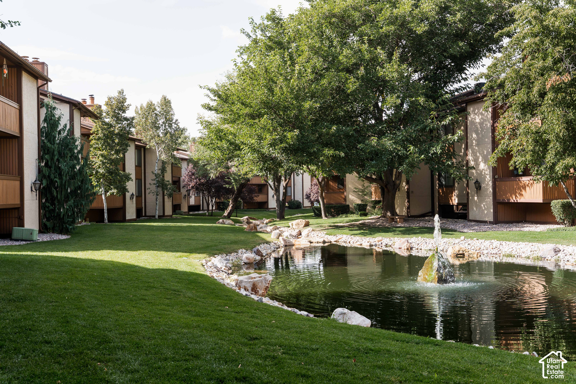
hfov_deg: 49.1
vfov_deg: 33.9
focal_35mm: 39
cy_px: 192
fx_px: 630
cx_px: 288
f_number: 6.3
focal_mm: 39.4
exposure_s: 1/125
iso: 100
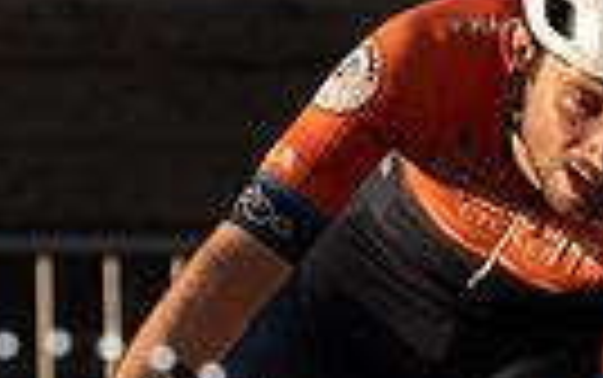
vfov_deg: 1.9
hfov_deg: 3.0
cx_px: 635
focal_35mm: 707
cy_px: 496
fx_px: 11628
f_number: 4
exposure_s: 1/1000
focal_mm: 135
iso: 200
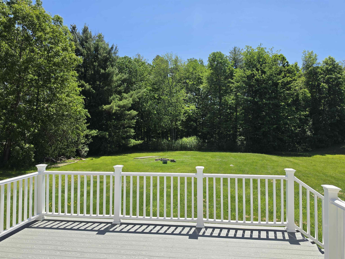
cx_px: 172
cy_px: 130
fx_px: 229
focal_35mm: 23
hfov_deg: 73.9
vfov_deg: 58.9
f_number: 1.4
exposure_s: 1/4538
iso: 64
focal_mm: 6.5
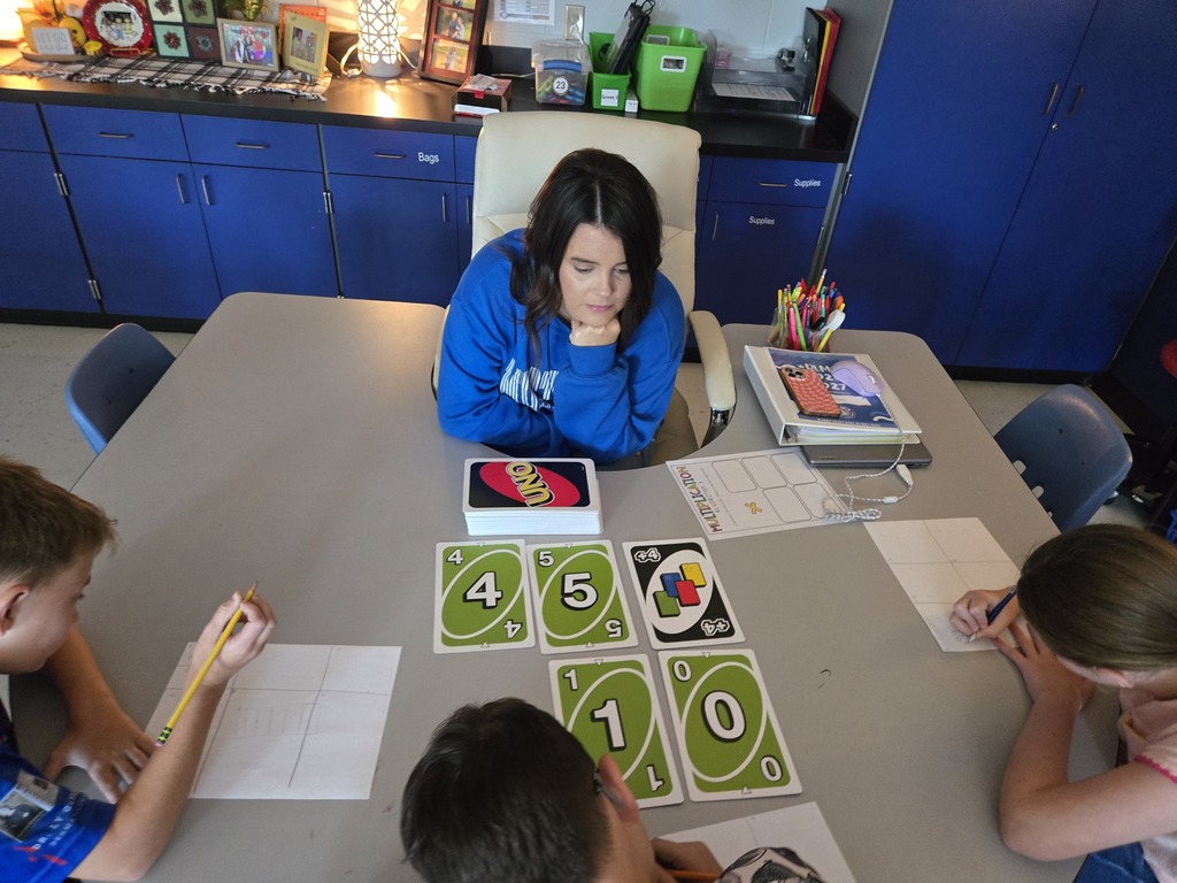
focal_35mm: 23
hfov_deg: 73.9
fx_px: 782
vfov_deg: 58.9
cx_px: 588
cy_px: 442
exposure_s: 1/60
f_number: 1.8
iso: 1000
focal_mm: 5.4
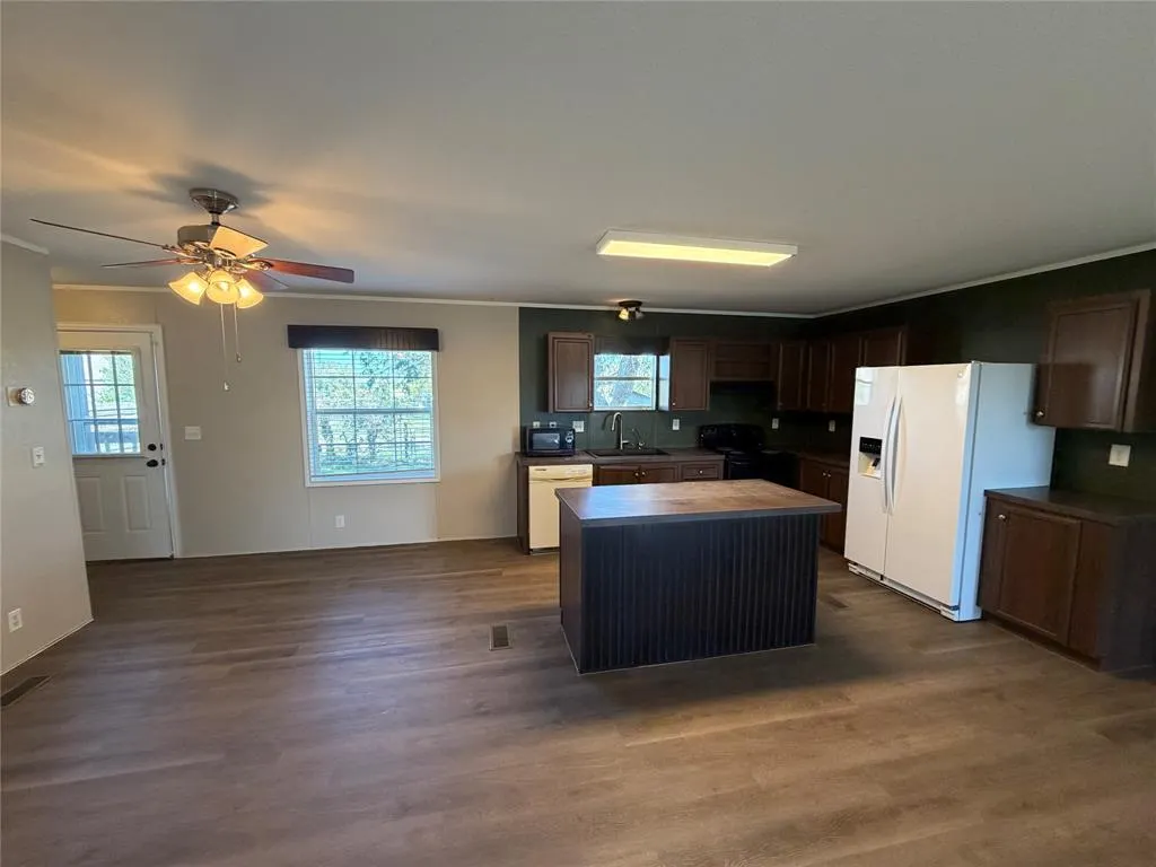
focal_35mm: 14
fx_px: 468
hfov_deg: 102.1
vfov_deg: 85.7
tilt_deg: -5.8
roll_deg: -0.2
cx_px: 578
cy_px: 434
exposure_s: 1/60
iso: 200
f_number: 2.2
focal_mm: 2.22
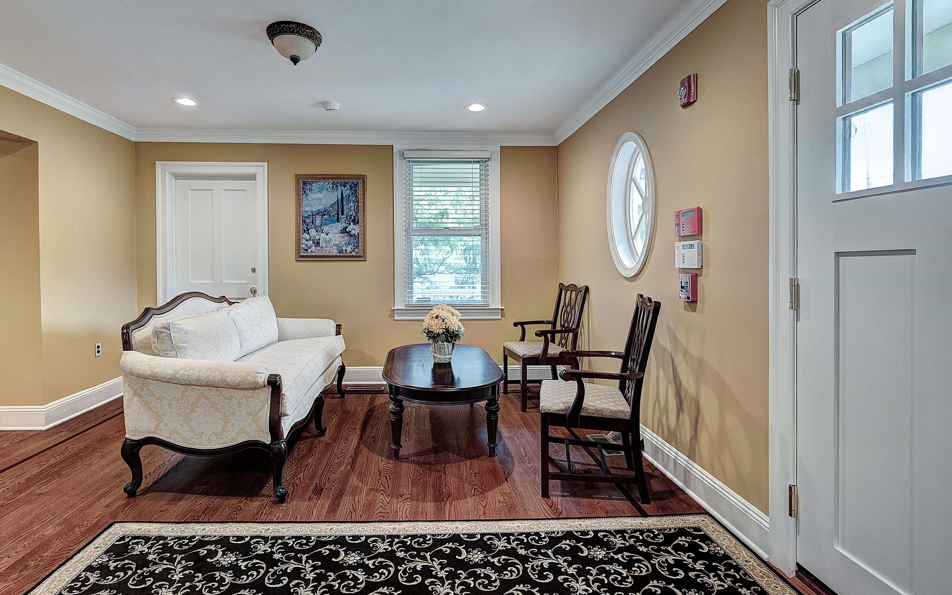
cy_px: 278
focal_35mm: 17
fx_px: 441
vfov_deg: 67.9
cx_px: 430
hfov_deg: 94.1
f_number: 8
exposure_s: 1/2.5
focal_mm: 15
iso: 400
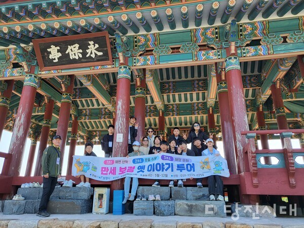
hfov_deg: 67.3
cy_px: 114
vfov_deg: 53.1
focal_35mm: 26
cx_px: 152
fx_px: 228
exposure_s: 1/349
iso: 50
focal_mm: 4.25
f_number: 1.8
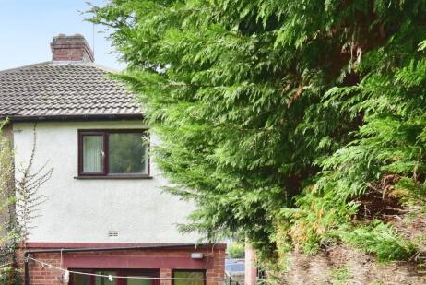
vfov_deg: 39.6
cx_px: 156
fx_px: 367
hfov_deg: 59.3
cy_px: 251
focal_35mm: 31
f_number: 8
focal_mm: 14
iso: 400
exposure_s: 1/125
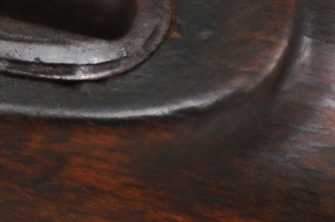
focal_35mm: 1070
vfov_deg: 1.3
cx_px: -472
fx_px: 9936
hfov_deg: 1.9
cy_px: 30
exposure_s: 1/125
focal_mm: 135
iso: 250
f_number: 5.6
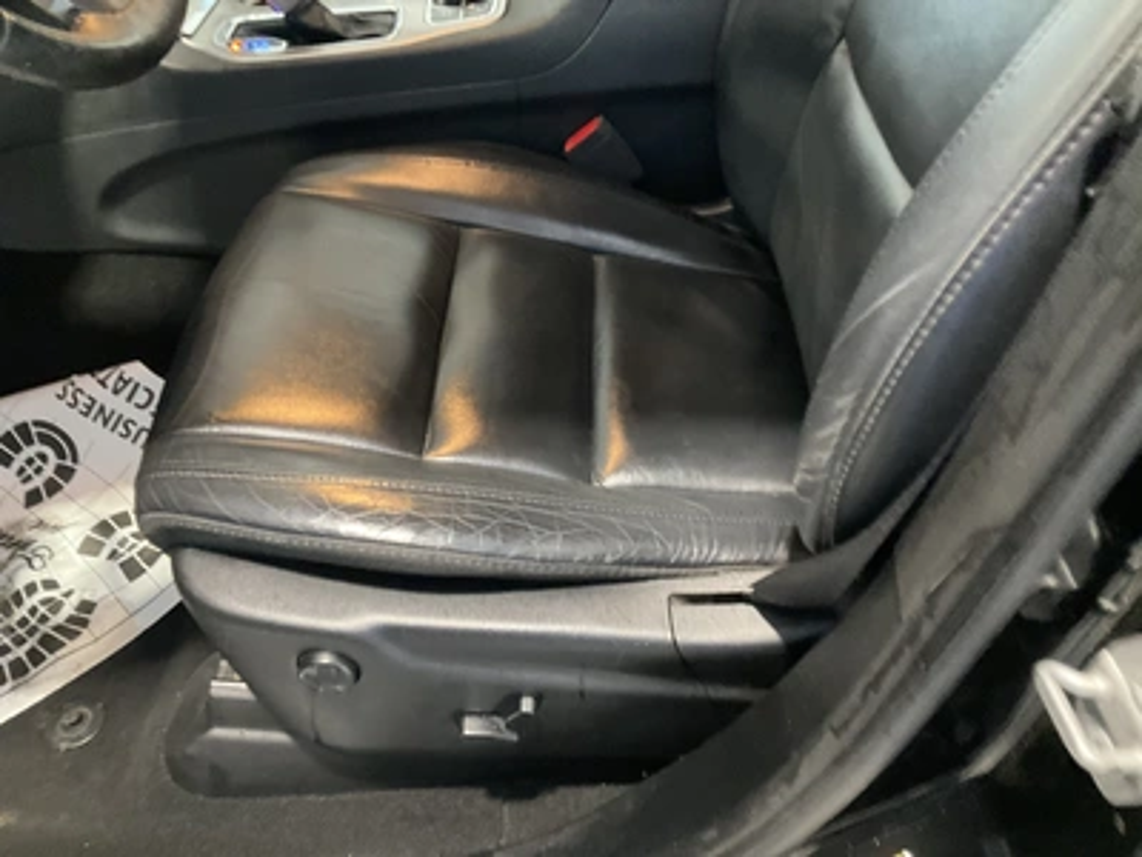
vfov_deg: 48.2
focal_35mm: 29
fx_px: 957
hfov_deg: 61.7
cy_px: 428
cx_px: 571
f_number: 1.8
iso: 400
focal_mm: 3
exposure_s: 1/30
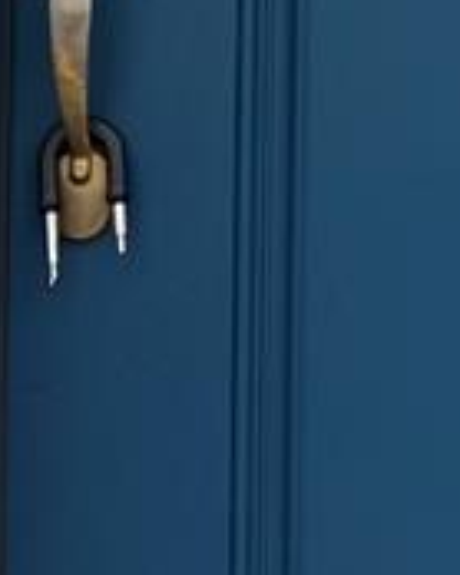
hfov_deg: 8.4
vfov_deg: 10.0
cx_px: 943
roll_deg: -0.6
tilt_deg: +4.1
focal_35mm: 175
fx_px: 2981
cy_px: -651
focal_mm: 5.7
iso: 50
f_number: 1.5
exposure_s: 1/458
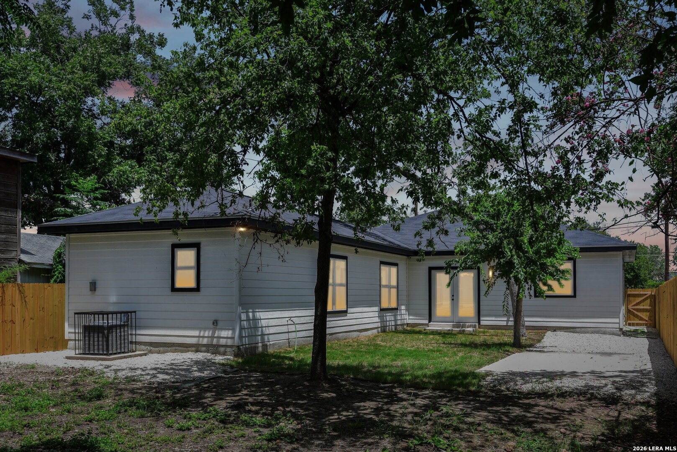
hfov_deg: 54.4
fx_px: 658
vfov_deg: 37.9
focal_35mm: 35
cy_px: 226
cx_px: 338
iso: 400
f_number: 8
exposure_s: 1/500
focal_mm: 35
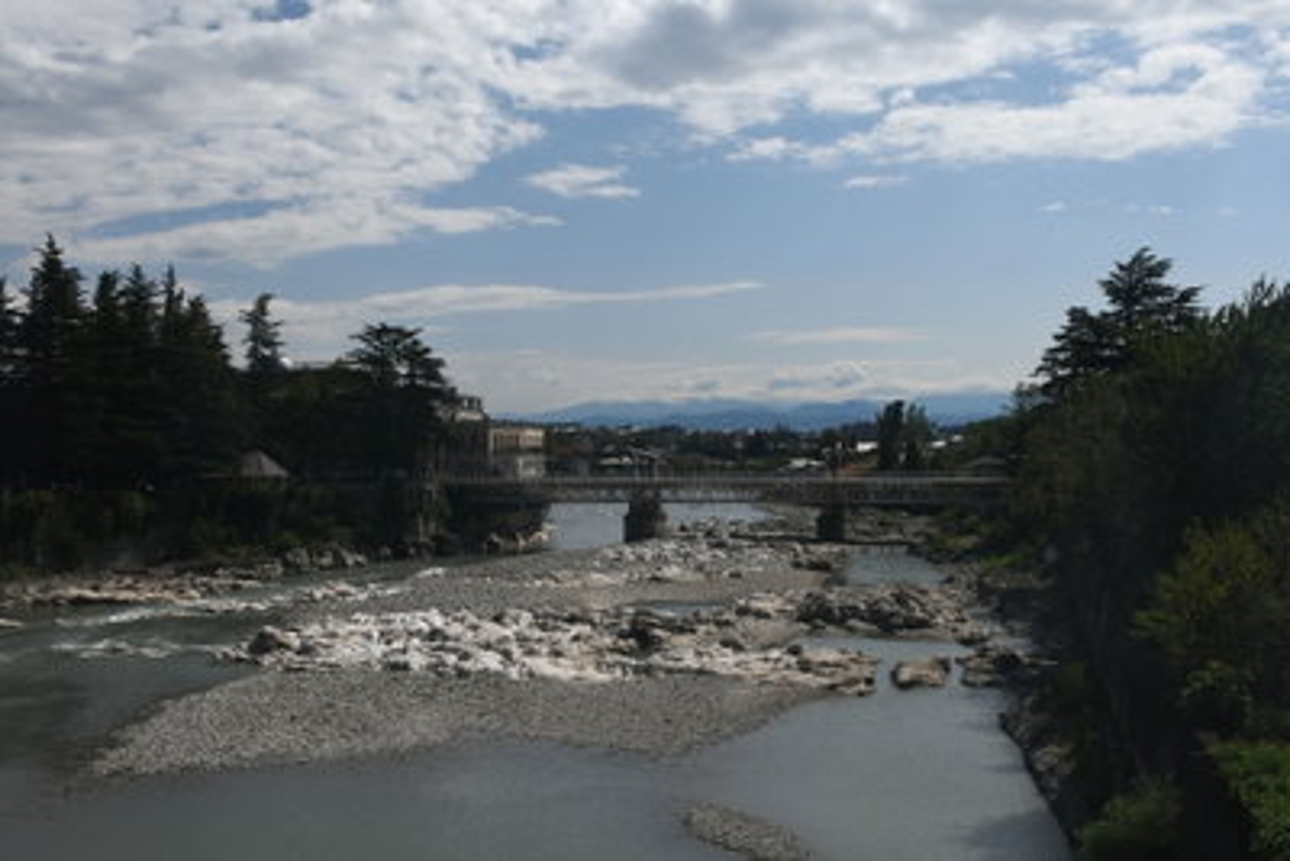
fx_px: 1326
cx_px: 645
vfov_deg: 36.0
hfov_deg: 51.9
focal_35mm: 37
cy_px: 430
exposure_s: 1/200
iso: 100
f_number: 8
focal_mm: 25
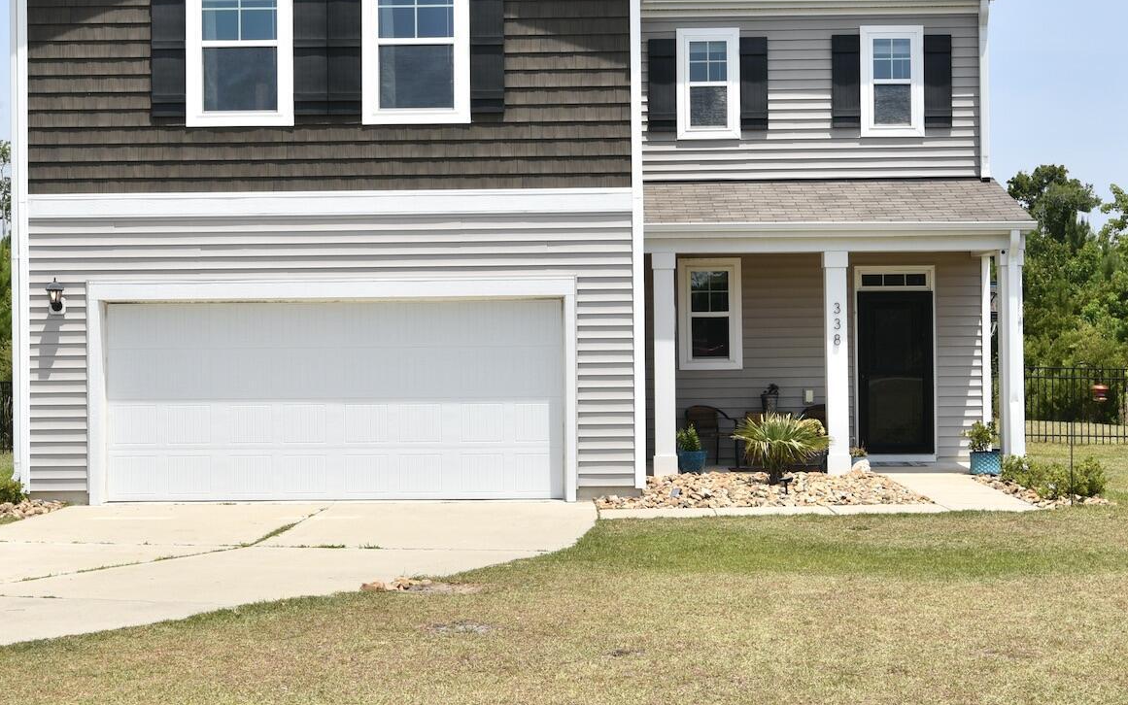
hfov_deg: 34.5
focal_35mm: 59
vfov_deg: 22.0
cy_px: 304
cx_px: 529
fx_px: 1814
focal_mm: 35
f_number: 11
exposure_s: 1/200
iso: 100
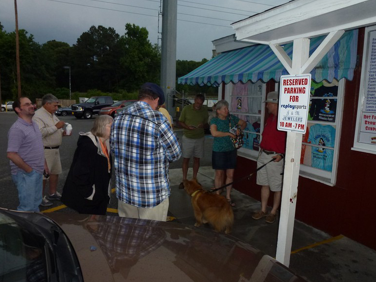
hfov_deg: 69.4
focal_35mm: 25
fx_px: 272
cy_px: 141
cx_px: 187
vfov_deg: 54.9
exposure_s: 1/60
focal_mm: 4.3
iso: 250
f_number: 3.3
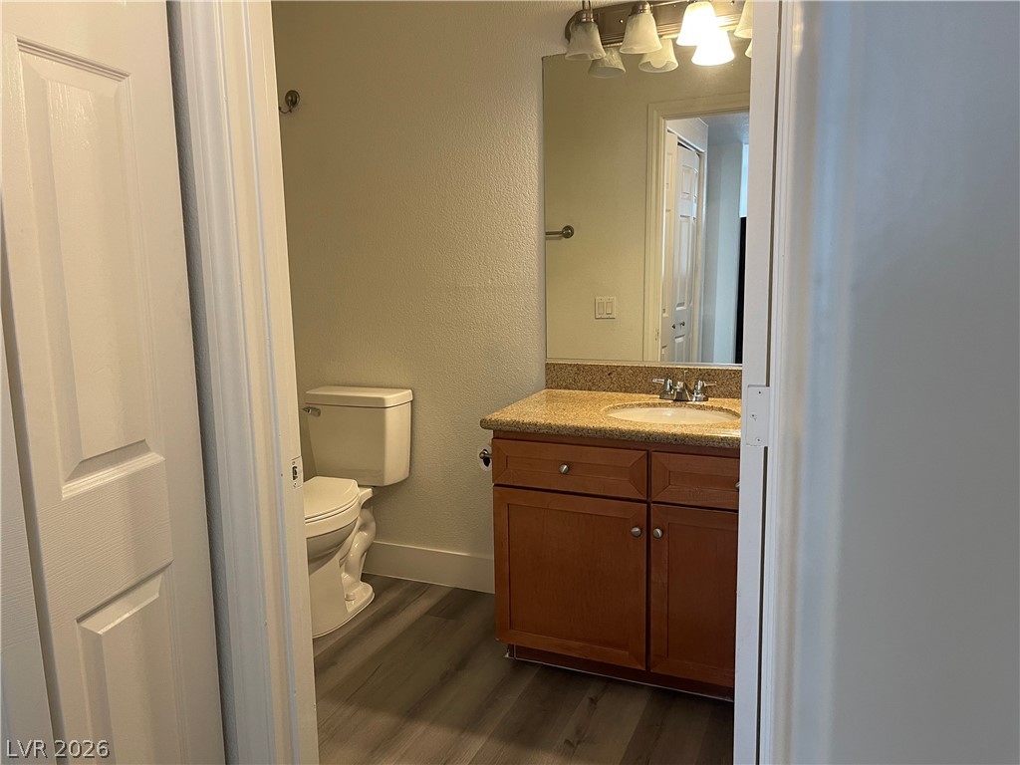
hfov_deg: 69.4
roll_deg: +1.4
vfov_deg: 54.9
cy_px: 382
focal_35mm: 25
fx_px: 737
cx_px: 510
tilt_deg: -8.5
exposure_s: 1/60
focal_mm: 5.1
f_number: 1.6
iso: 160
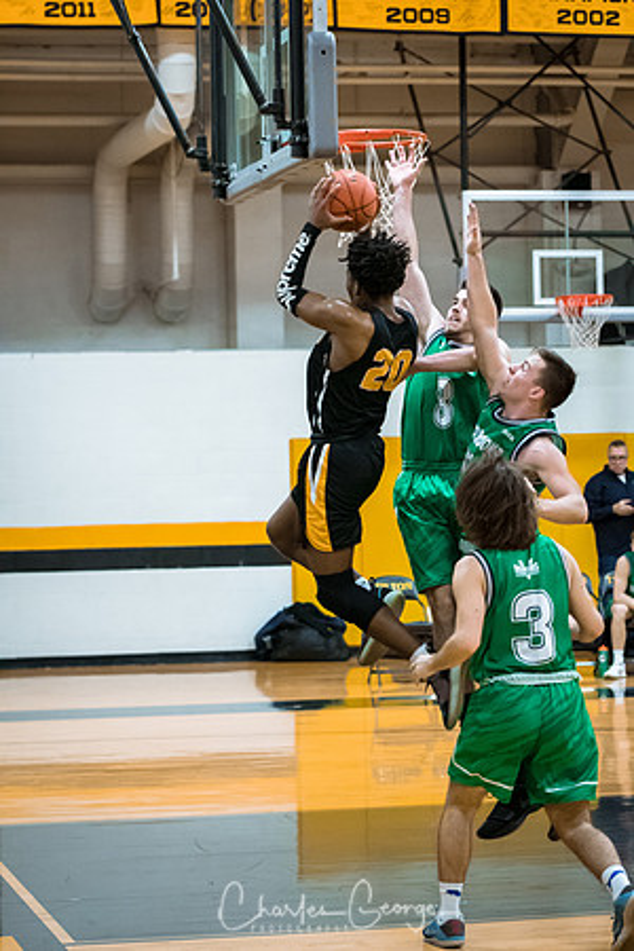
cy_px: 476
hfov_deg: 13.0
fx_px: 2774
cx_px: 317
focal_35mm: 105
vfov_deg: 19.5
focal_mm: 70
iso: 3200
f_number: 2.8
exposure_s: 1/400
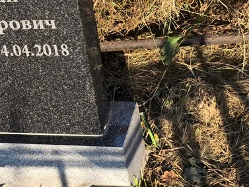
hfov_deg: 18.2
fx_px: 763
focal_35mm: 106
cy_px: 52
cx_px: 15
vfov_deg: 13.9
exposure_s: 1/403
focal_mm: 4.71
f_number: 1.7
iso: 50
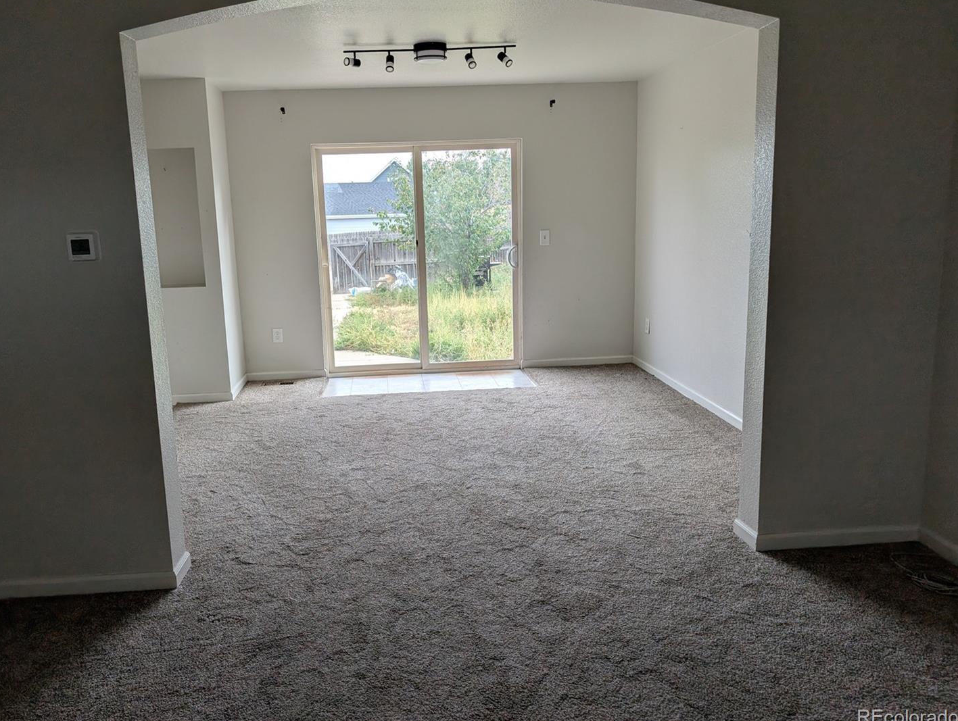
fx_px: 748
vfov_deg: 51.4
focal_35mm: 27
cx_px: 428
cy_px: 326
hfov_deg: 65.1
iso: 38
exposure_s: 1/217
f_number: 1.68
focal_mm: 6.9
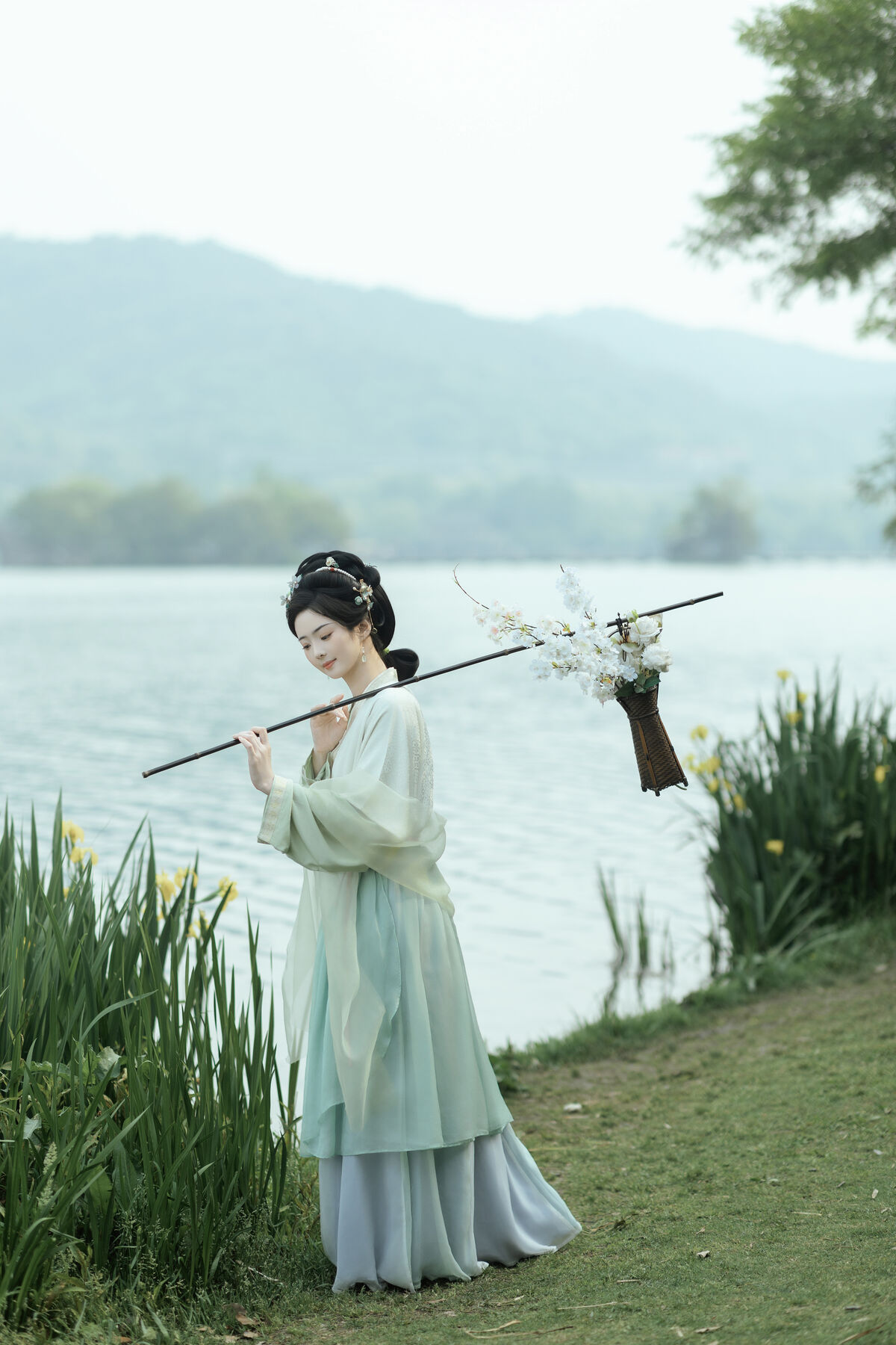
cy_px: 672
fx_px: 3173
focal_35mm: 85
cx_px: 448
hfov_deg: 16.1
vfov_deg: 23.9
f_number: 2
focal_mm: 85
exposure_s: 1/2000
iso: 100
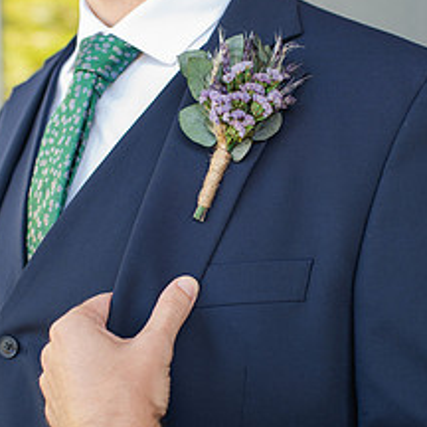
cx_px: 205
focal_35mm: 62
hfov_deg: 27.7
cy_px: 210
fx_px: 865
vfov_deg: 27.7
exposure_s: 1/250
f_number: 3.2
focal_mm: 35
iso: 560
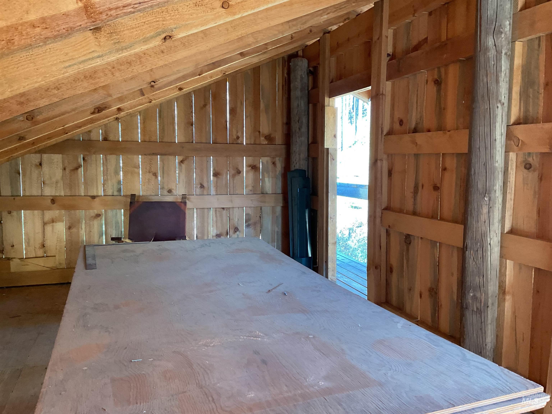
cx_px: 276
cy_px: 207
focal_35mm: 29
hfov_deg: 61.7
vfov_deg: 48.2
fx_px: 462
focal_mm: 3
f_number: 1.8
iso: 125
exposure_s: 1/60
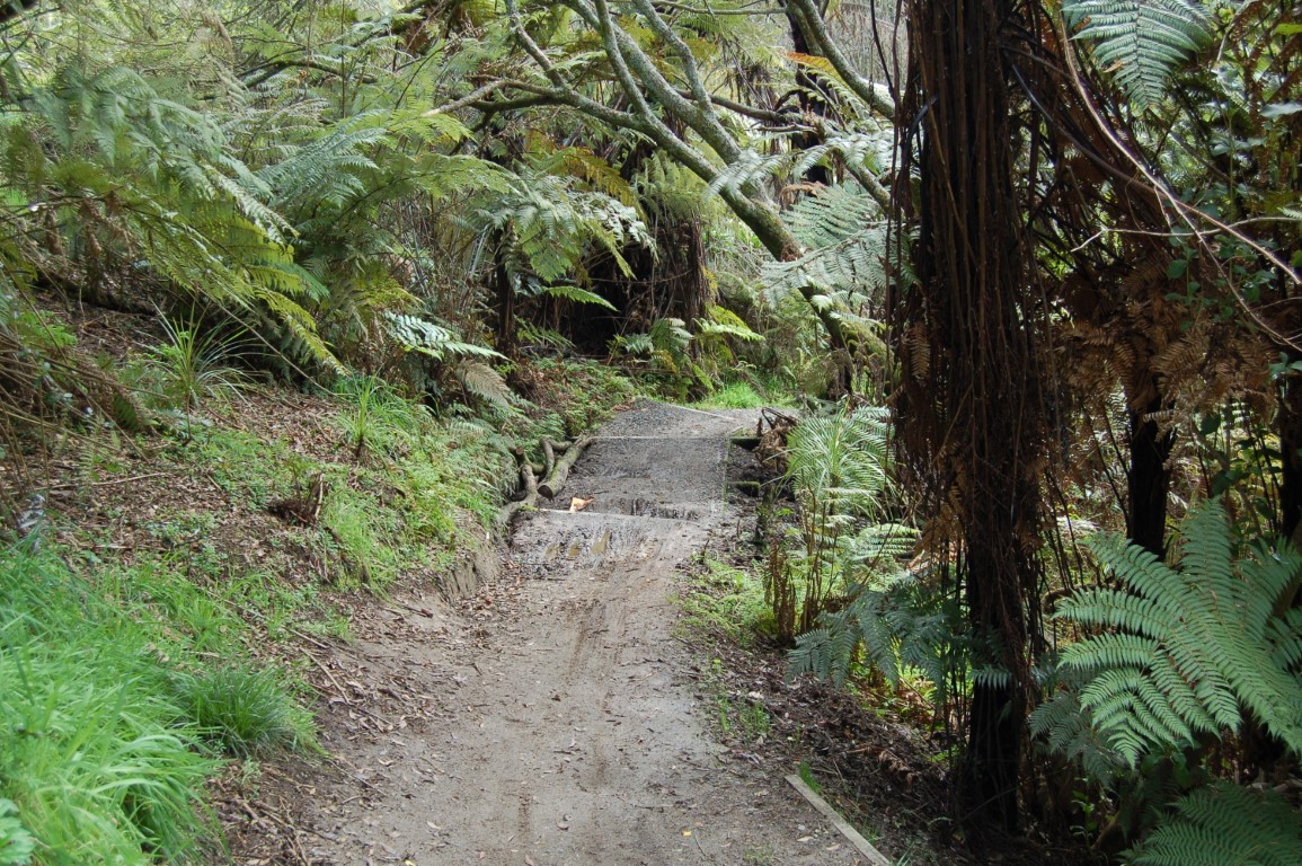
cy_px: 433
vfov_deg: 29.8
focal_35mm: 45
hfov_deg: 43.6
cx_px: 651
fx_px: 1626
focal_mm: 30
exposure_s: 1/125
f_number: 5.6
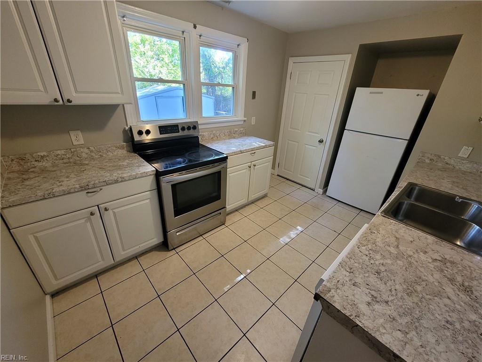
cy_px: 181
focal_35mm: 13
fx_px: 181
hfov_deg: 106.2
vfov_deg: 89.9
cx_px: 241
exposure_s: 1/60
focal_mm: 2.2
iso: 400
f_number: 2.2
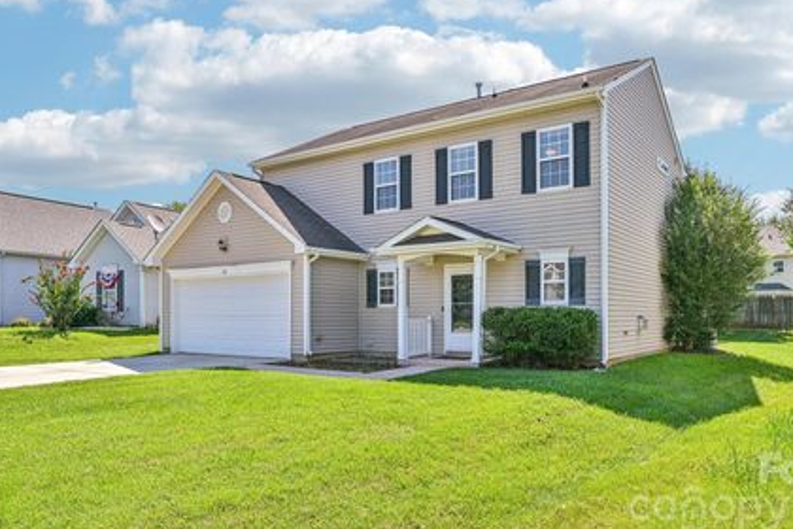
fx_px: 551
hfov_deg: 71.3
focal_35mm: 25
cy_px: 228
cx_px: 434
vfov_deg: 51.1
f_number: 8
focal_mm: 21
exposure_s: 1/250
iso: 100
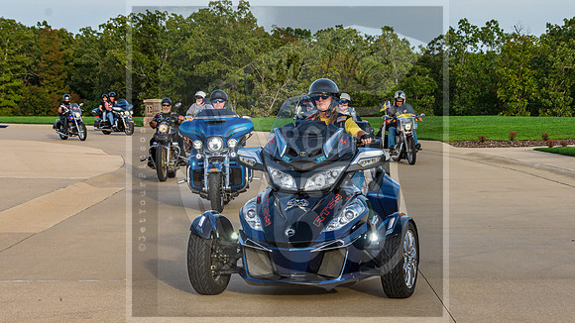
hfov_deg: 23.6
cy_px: 126
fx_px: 1374
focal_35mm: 90
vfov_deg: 13.4
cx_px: 329
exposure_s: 1/400
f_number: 10
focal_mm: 50
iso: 400
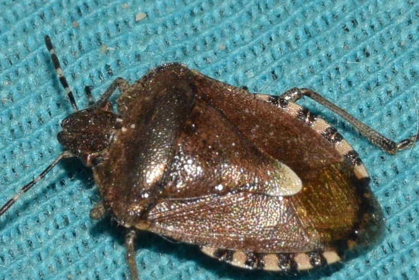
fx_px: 3424
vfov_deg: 4.7
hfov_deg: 7.0
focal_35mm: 294
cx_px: 177
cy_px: 156
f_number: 16
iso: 400
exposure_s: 1/160
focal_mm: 140
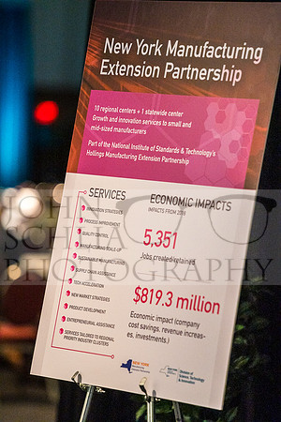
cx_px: 140
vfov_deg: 10.3
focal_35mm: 200
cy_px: 211
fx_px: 2341
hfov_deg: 6.9
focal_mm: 200
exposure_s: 1/60
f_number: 3.5
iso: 6400
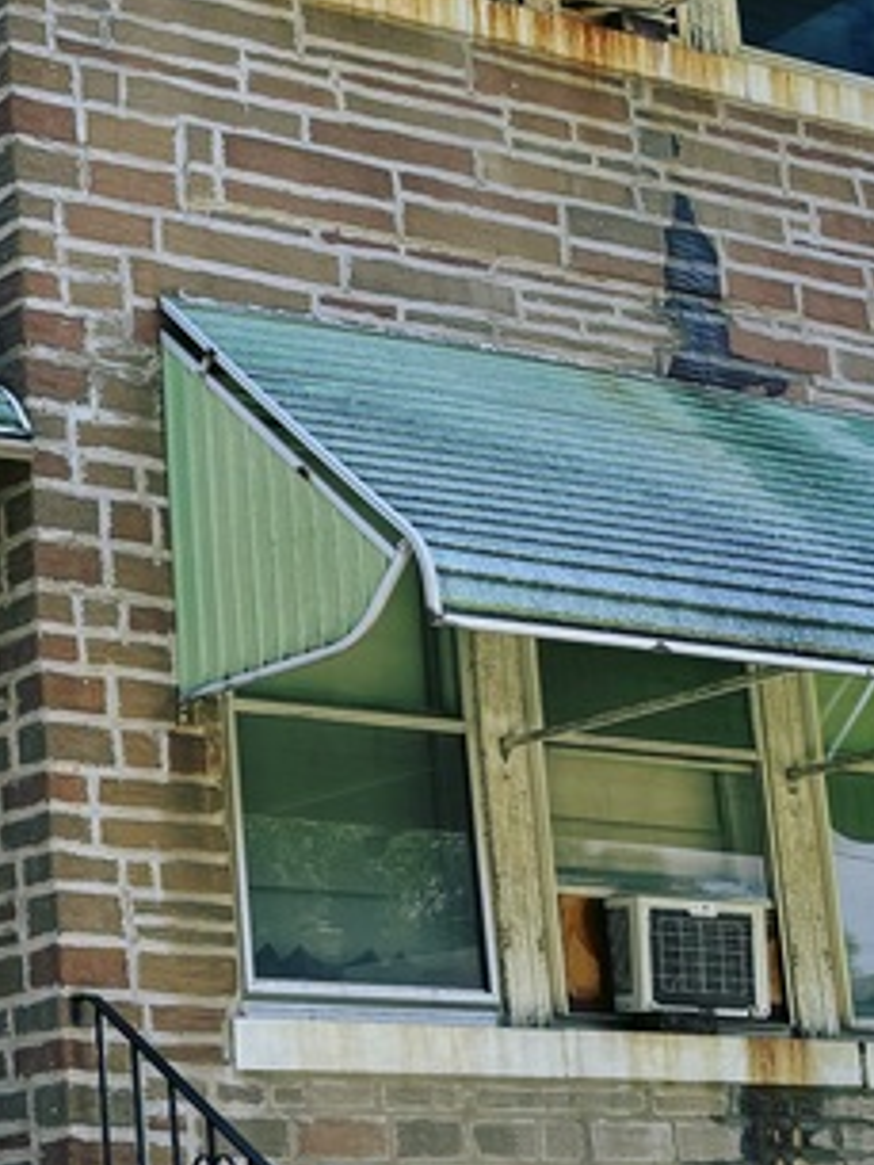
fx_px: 2859
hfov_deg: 16.5
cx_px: -218
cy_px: 649
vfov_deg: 23.0
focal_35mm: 85
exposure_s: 1/1271
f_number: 1.78
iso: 100
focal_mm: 6.76
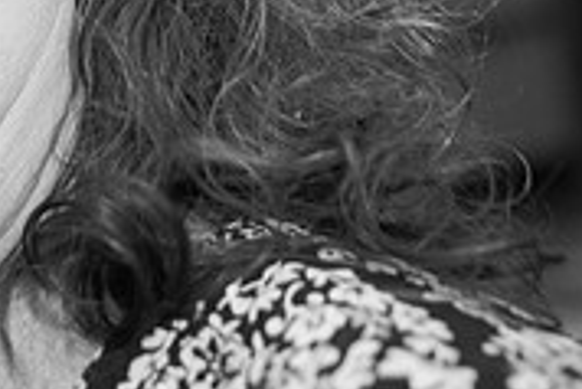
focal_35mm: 114
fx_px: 1844
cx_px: -150
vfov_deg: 11.8
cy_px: -70
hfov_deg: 17.0
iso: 1600
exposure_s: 1/125
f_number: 2.8
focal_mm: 35
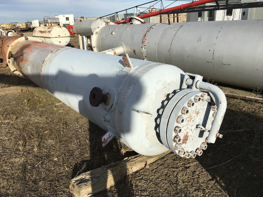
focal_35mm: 29
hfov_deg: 61.7
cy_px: 98
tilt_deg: -20.4
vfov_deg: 48.2
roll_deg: +3.6
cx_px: 132
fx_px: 220
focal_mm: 4.15
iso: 25
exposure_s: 1/1748
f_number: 2.2
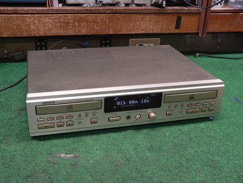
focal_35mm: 43
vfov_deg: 33.6
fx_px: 302
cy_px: 92
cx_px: 122
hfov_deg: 43.9
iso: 200
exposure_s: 1/25
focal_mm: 7.2
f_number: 2.8
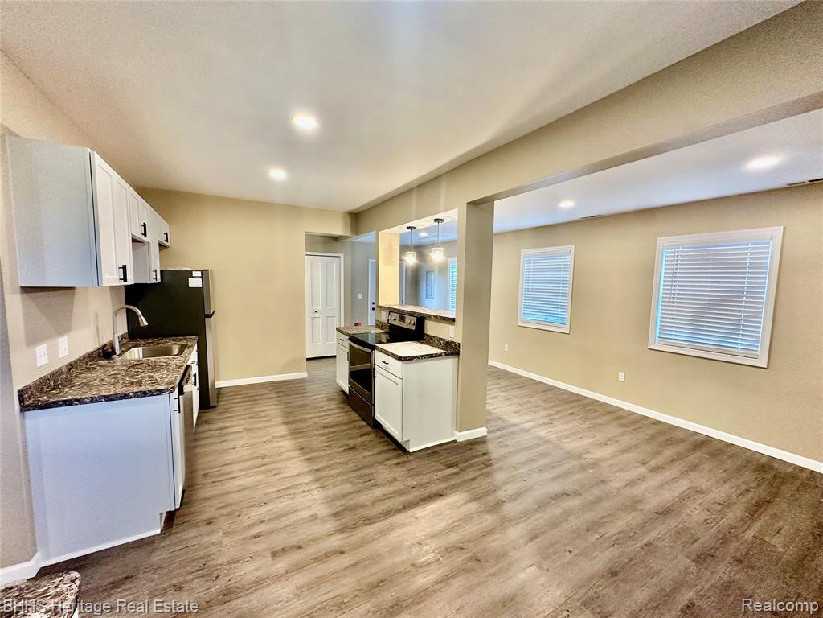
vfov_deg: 85.7
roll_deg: -0.8
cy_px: 309
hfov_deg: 102.1
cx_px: 412
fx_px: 333
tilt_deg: -4.7
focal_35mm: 14
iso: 200
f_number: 2.2
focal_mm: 2.22
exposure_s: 1/60
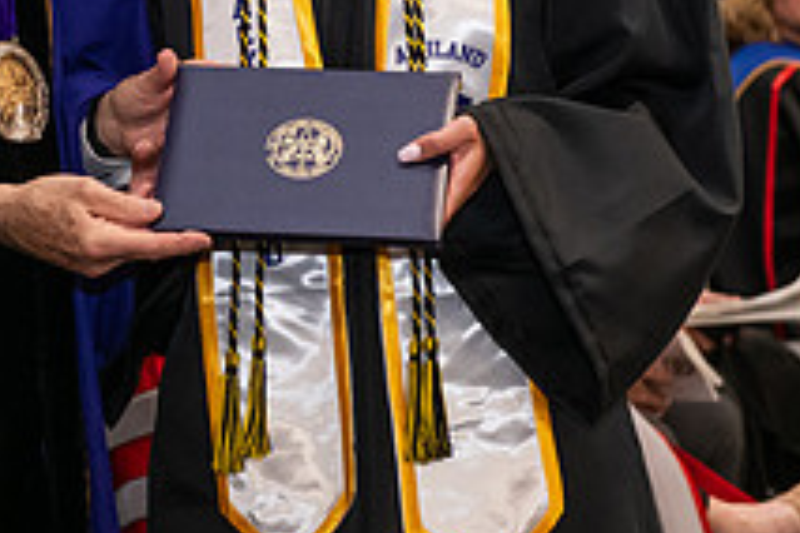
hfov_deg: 10.7
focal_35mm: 191
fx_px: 4244
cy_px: -43
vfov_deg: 7.2
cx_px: 56
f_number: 5
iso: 2000
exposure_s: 1/125
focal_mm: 70
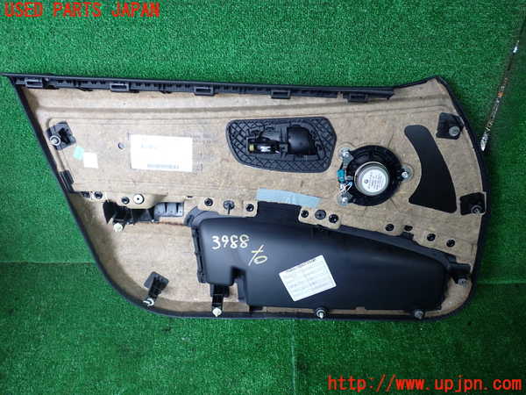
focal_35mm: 30
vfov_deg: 46.8
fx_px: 456
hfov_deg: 60.0
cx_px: 263
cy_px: 198
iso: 200
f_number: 2.3
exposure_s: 1/40
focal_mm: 5.4
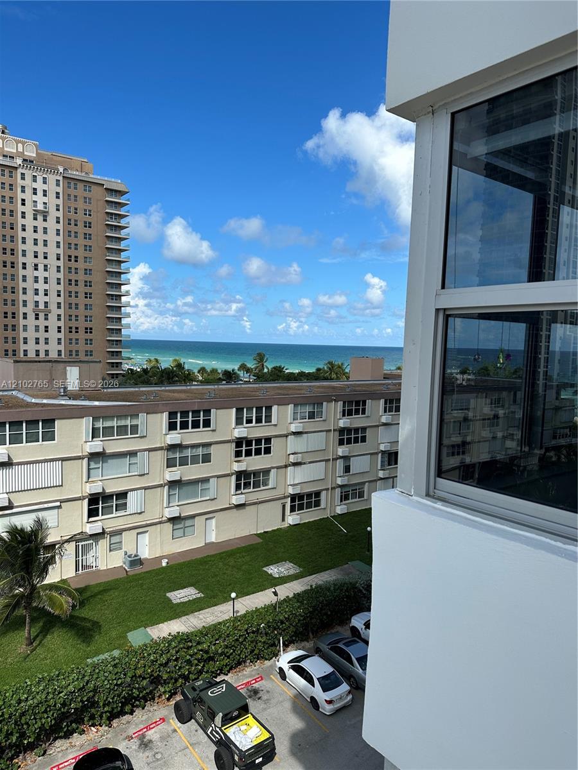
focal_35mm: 24
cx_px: 289
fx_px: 534
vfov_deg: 71.6
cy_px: 385
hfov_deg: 56.8
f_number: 1.78
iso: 80
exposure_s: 1/5525
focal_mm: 6.86
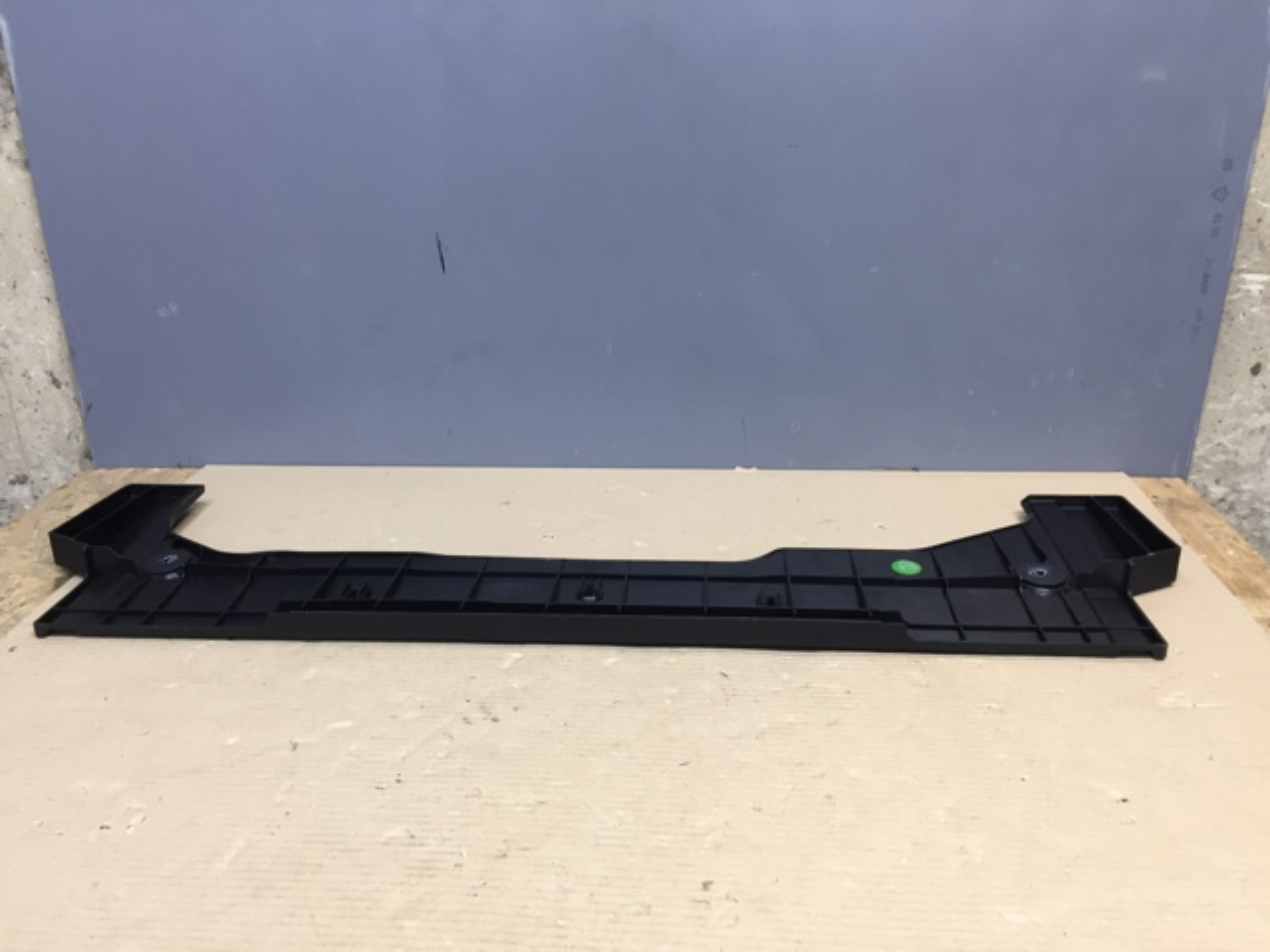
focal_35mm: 29
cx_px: 635
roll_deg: -0.3
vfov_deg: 48.2
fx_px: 1064
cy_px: 476
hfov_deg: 61.7
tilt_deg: -22.9
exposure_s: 1/33
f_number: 2.2
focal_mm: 4.15
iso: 100
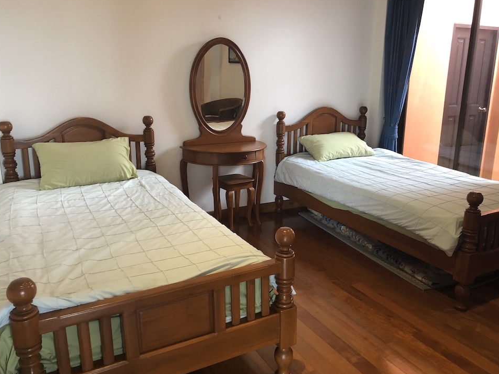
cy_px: 185
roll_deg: -0.1
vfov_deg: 46.8
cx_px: 252
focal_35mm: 30
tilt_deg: -16.4
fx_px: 432
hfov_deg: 60.0
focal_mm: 4
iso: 40
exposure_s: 1/17
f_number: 1.8
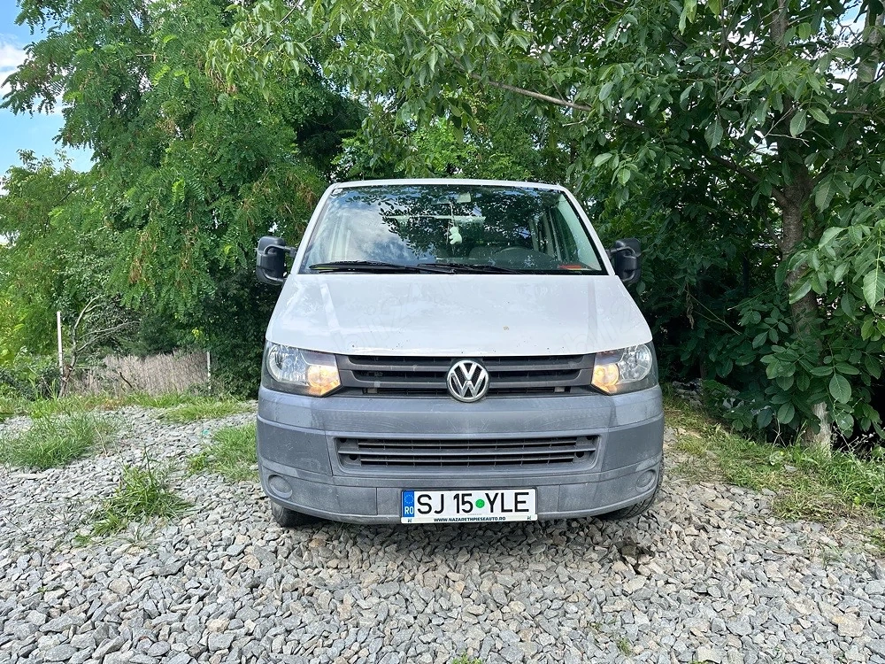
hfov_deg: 71.6
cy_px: 332
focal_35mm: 24
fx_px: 614
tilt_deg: -8.5
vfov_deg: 56.8
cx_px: 442
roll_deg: +4.4
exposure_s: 1/1083
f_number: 1.78
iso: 80
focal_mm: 6.86
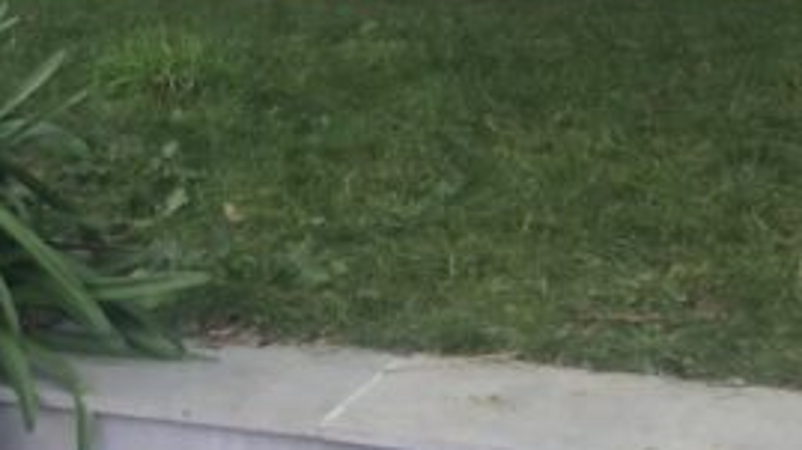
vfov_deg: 13.3
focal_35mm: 87
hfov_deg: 24.4
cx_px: 277
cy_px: -176
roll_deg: +0.9
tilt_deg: +2.4
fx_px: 1849
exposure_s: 1/4
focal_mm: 4
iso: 100
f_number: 1.8
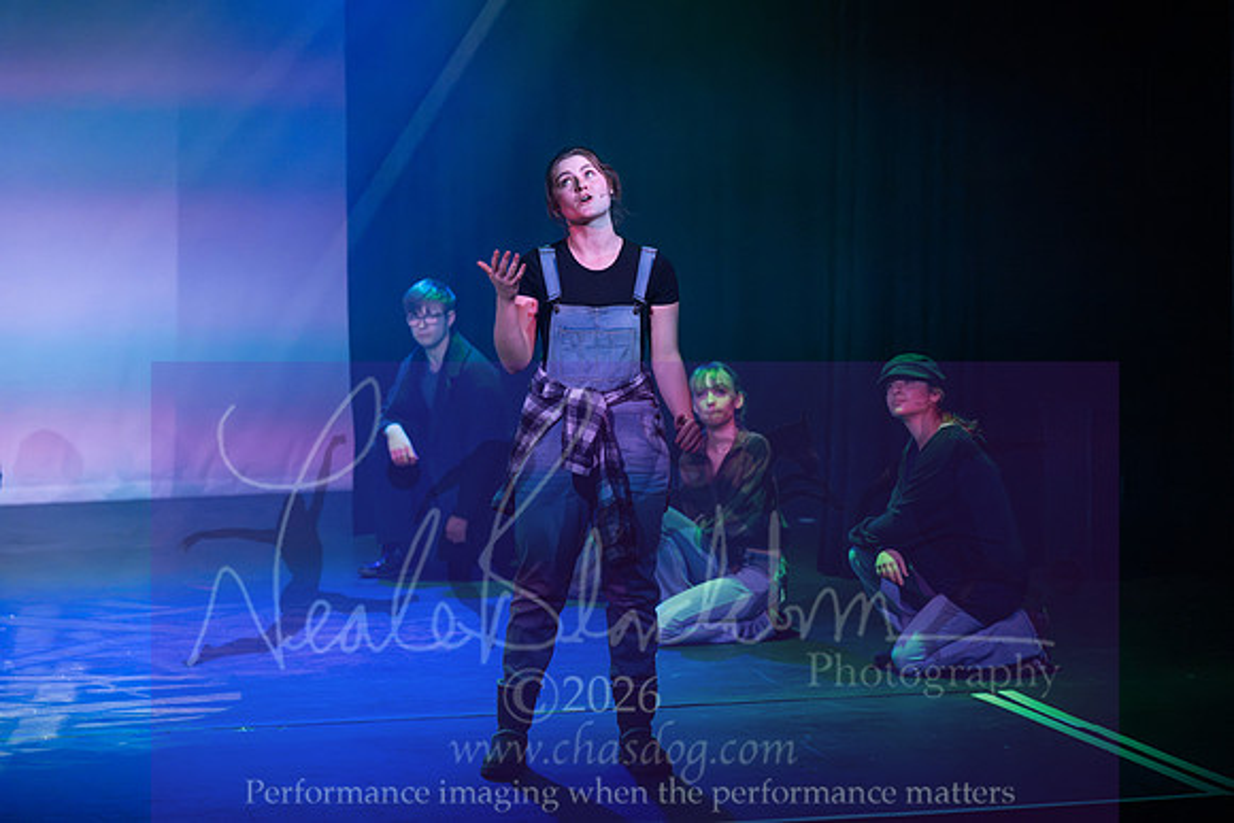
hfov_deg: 17.1
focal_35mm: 120
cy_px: 412
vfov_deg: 11.4
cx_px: 617
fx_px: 4114
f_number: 4
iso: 5000
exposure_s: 1/800
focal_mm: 120
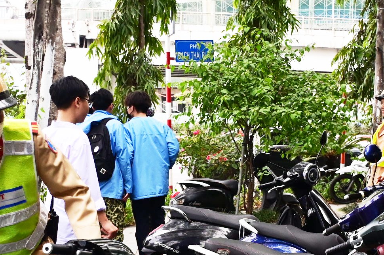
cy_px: 207
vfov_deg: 19.5
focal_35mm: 69
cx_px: 222
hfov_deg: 29.2
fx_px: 736
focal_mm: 23
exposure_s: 1/200
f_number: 3.8
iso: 1600
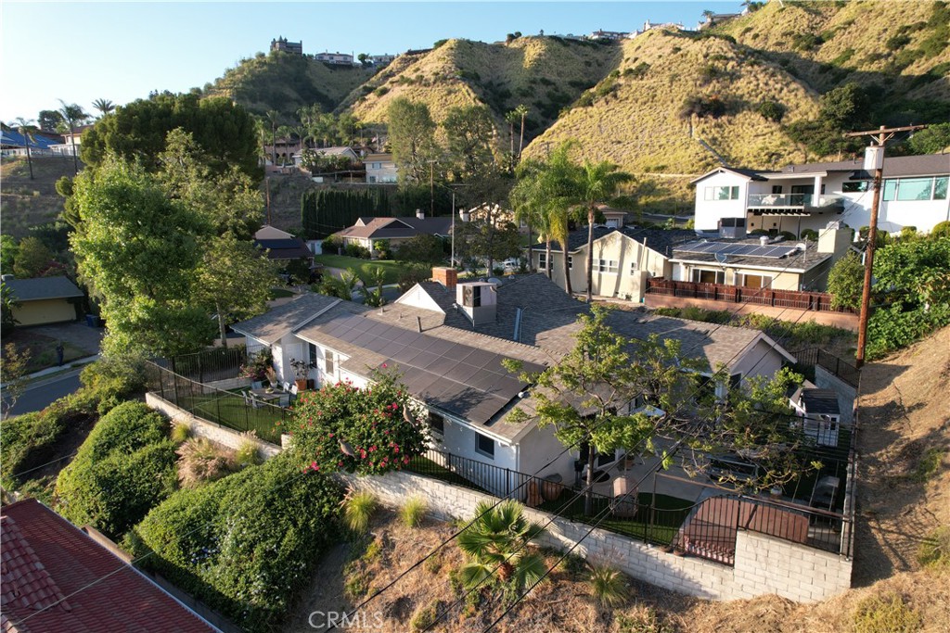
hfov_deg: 78.6
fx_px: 581
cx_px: 475
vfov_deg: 57.2
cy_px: 316
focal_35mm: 22
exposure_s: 1/640
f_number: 2.8
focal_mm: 8.38
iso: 100
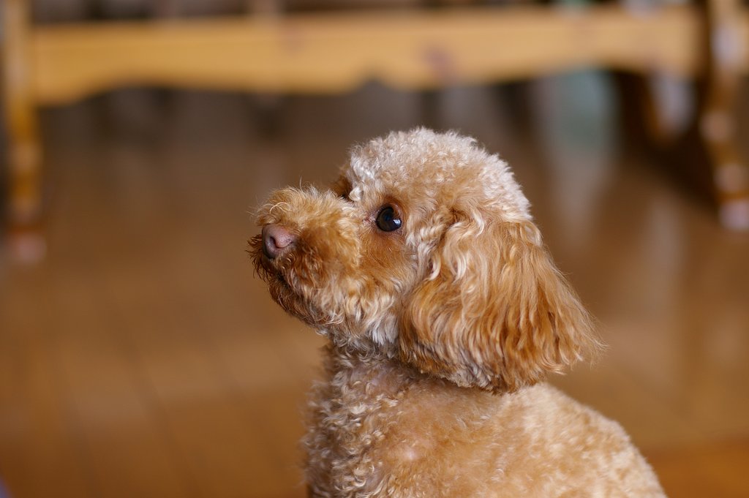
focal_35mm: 75
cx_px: 374
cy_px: 249
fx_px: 1559
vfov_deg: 18.2
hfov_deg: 27.0
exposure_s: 1/125
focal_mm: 50
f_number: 2.4
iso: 200
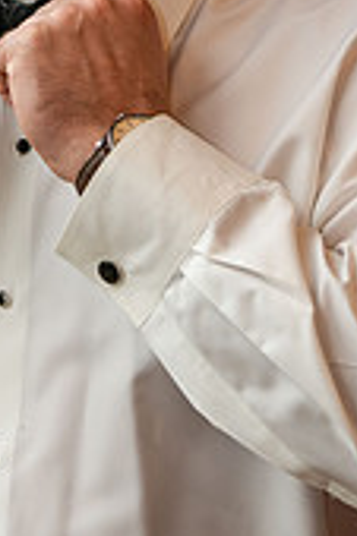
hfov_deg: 4.6
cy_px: -73
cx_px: 32
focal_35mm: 297
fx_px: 4427
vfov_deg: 6.9
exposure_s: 1/160
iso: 320
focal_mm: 112
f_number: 3.5
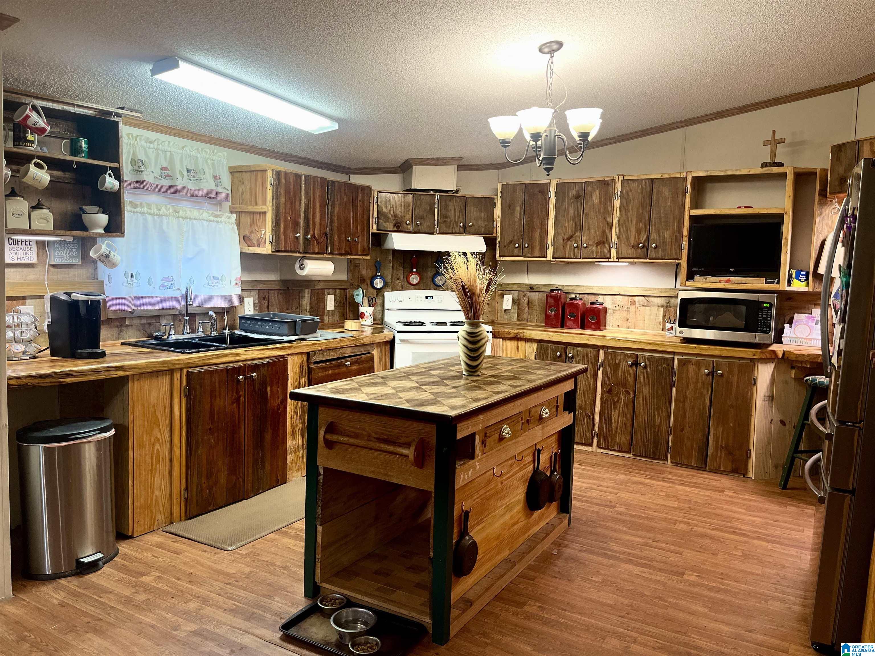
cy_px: 328
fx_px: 657
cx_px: 438
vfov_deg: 53.1
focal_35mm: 26
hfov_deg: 67.3
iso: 160
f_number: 1.6
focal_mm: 5.1
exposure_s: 1/60
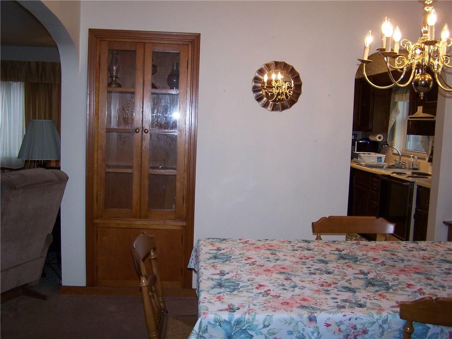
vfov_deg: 37.7
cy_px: 170
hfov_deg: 49.0
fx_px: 496
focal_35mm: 38
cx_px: 226
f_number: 2.8
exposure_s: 1/60
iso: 140
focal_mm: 6.3
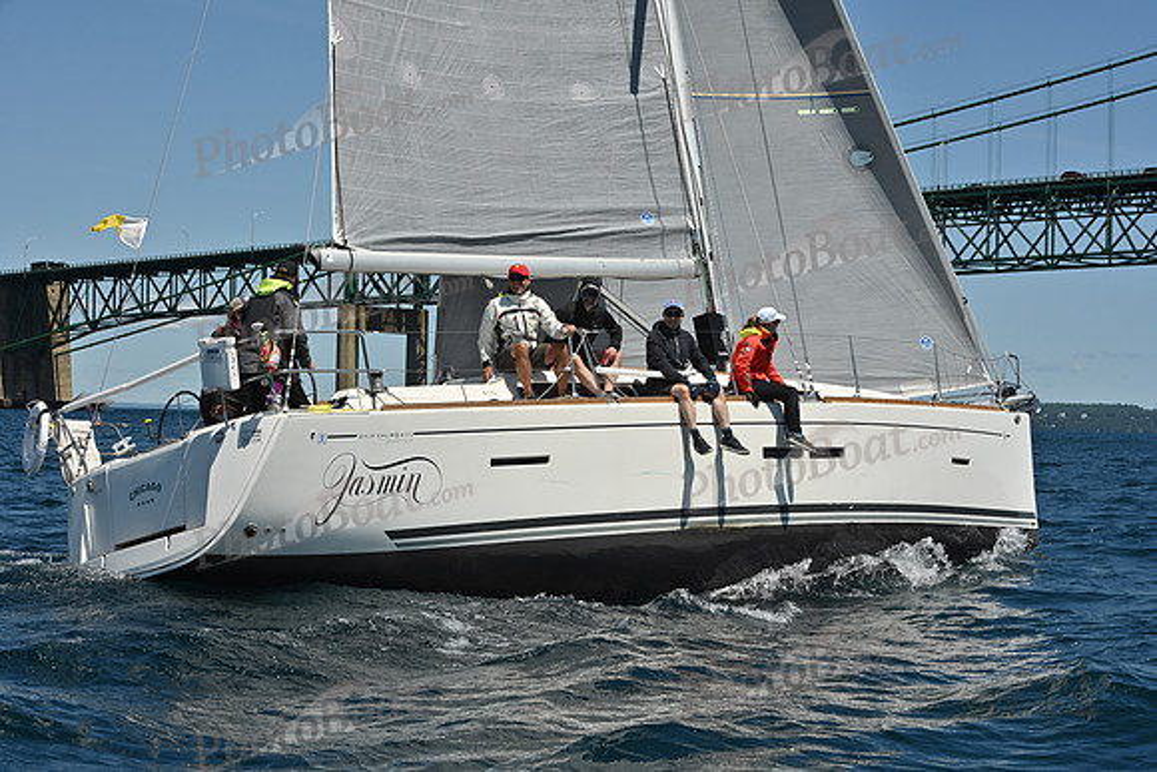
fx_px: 2250
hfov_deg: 28.8
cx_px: 578
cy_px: 386
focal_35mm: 70
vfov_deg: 19.5
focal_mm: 70
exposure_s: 1/1000
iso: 320
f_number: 14
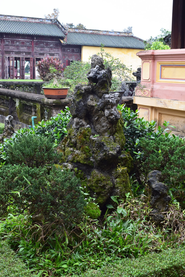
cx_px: 96
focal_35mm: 51
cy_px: 130
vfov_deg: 39.2
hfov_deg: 26.7
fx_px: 390
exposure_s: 1/160
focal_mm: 31
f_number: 9
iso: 400
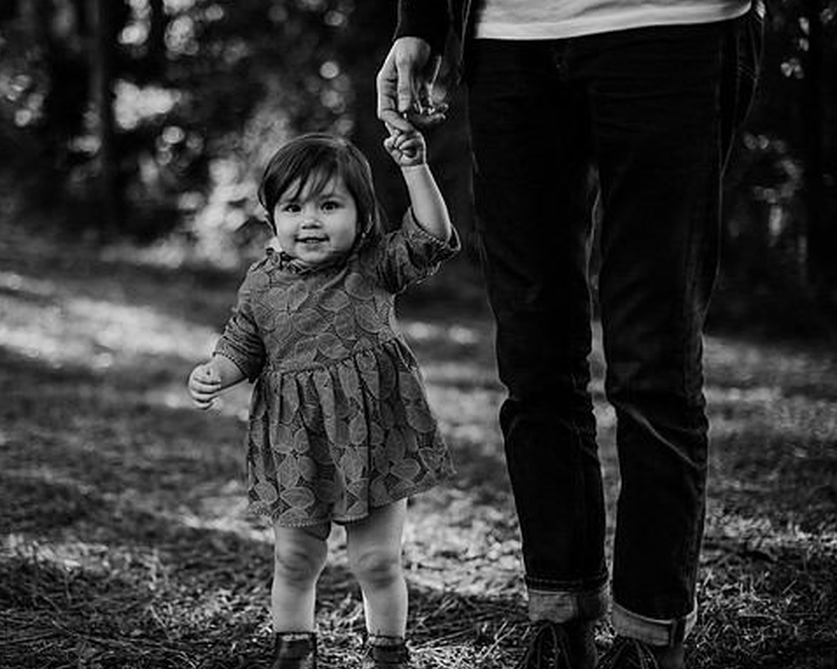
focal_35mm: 57
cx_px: 336
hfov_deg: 32.9
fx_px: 1411
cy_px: 334
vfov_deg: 26.7
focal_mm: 50
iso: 160
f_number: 2
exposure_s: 1/1000
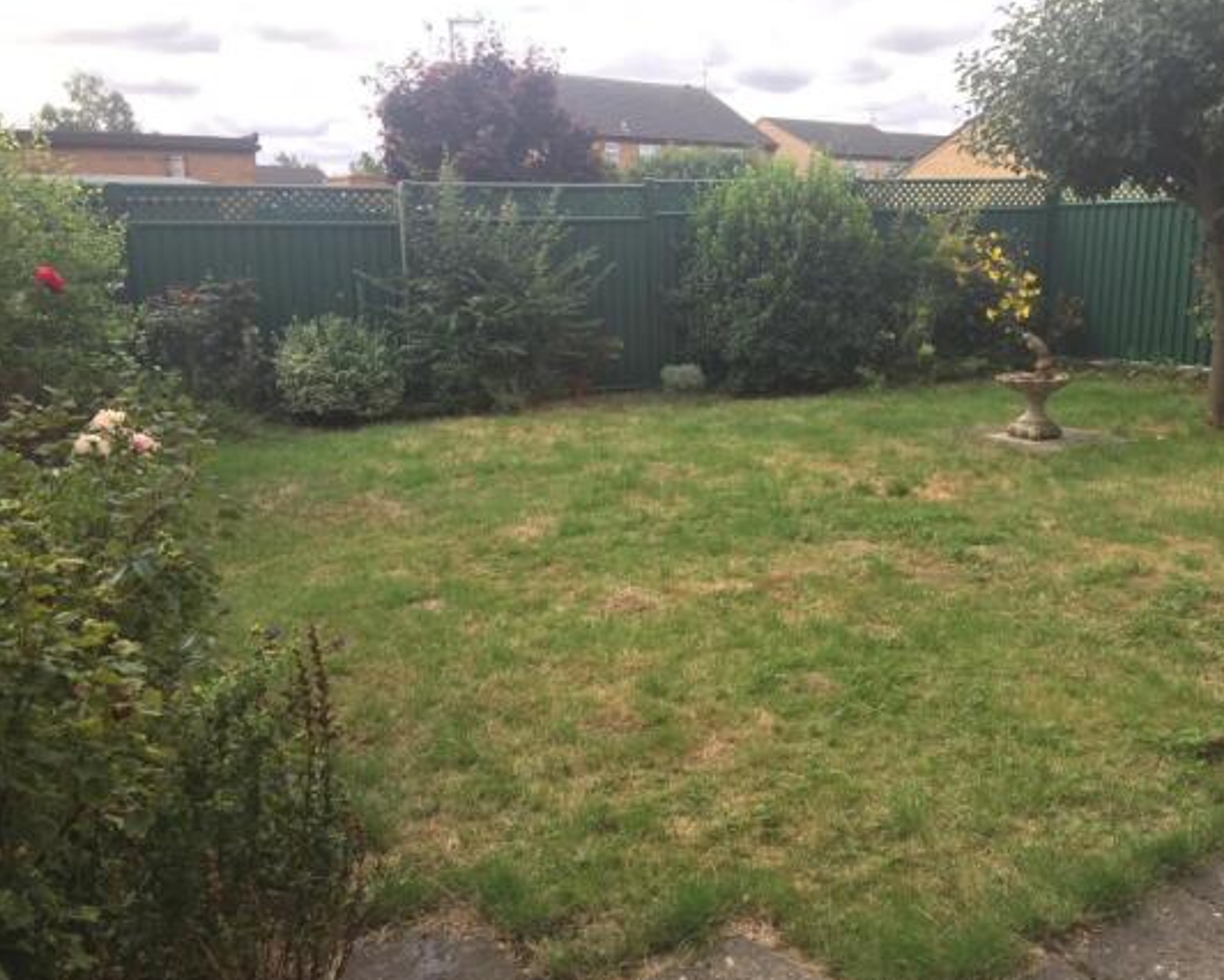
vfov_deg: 47.1
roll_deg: +0.1
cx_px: 668
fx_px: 1123
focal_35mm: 31
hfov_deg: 57.1
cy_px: 487
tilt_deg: -12.9
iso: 32
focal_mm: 4.15
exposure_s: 1/732
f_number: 2.2
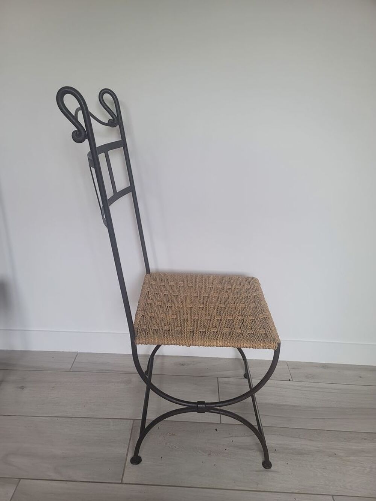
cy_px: 250
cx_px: 188
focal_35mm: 25
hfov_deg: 54.9
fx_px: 362
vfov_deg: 69.4
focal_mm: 7
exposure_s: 1/100
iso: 125
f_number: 1.8
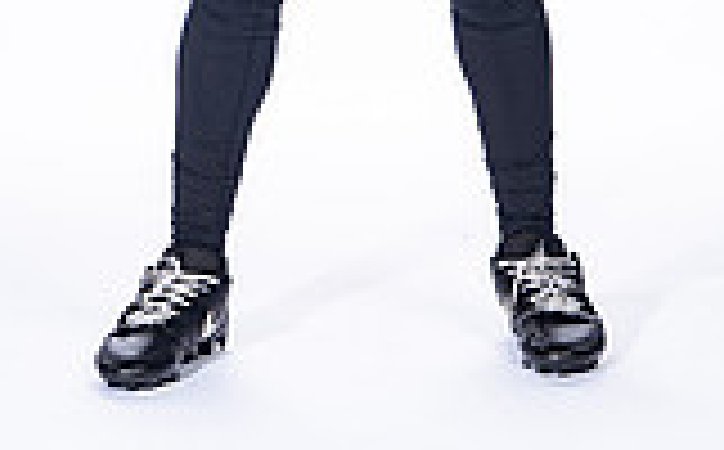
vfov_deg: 5.0
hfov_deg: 8.2
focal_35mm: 257
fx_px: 5062
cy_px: -554
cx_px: 414
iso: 250
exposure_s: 1/250
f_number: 8
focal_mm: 90
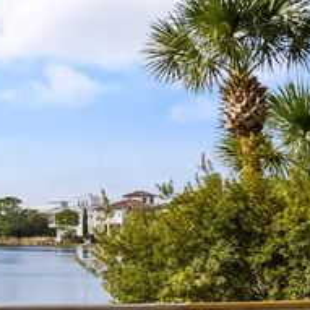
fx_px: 740
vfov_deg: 23.2
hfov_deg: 16.2
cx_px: -360
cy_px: 268
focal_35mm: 73
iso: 80
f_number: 2.8
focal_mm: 16
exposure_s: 1/1600
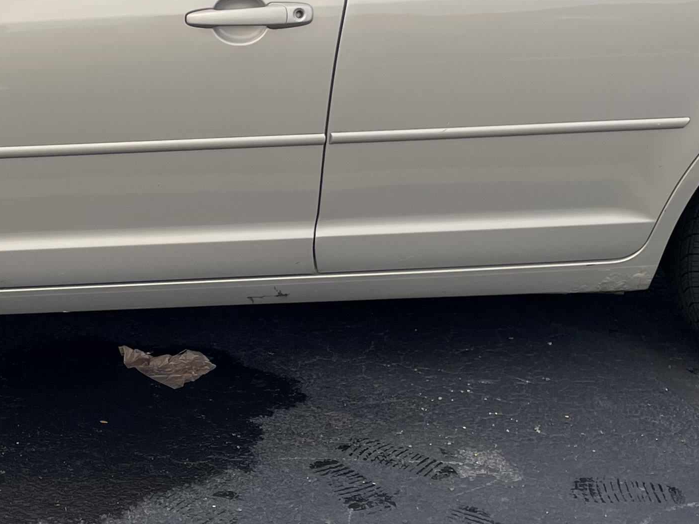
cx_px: 118
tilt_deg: -16.1
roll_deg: -2.7
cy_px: 185
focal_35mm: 75
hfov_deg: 25.4
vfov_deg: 19.6
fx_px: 1514
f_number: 1.6
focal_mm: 4.2
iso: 32
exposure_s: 1/940
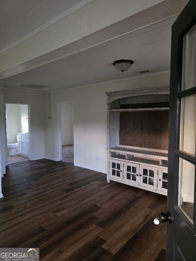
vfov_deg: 73.9
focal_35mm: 23
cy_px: 130
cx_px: 98
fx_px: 174
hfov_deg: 58.9
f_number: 1.7
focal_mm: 6.3
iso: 1250
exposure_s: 1/60.2
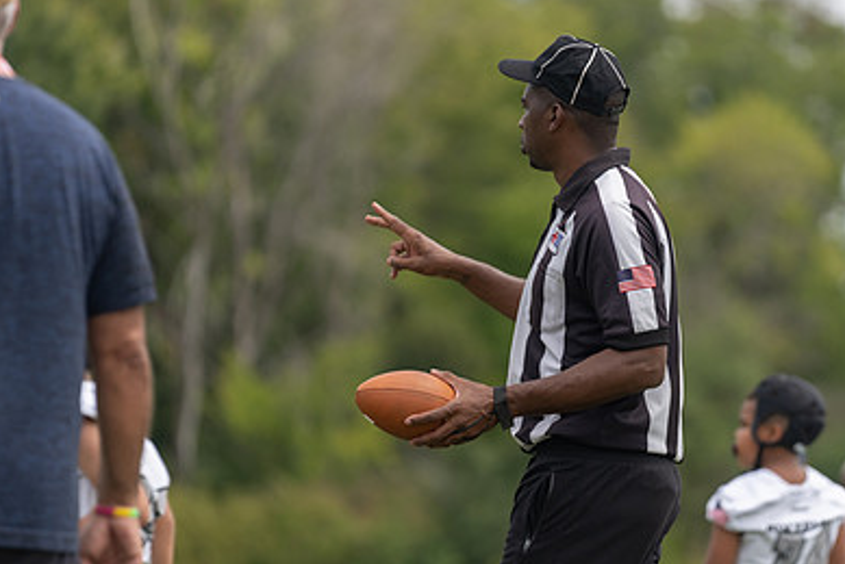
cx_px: 521
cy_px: 326
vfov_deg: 4.6
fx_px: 7000
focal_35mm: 298
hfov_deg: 6.9
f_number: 2.8
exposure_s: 1/1250
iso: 100
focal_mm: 200
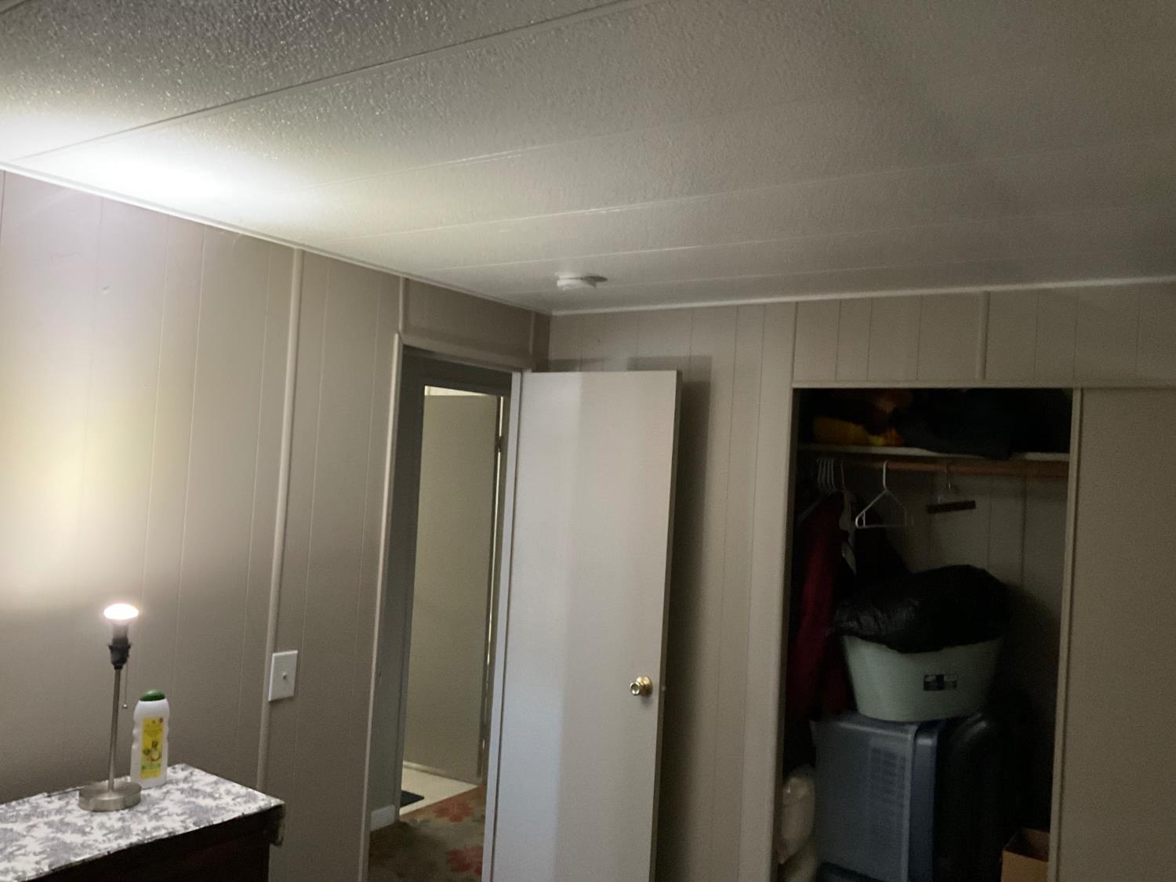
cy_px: 441
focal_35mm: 29
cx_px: 588
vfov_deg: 48.2
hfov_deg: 61.7
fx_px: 985
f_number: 1.8
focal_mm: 3
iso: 320
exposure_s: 1/30
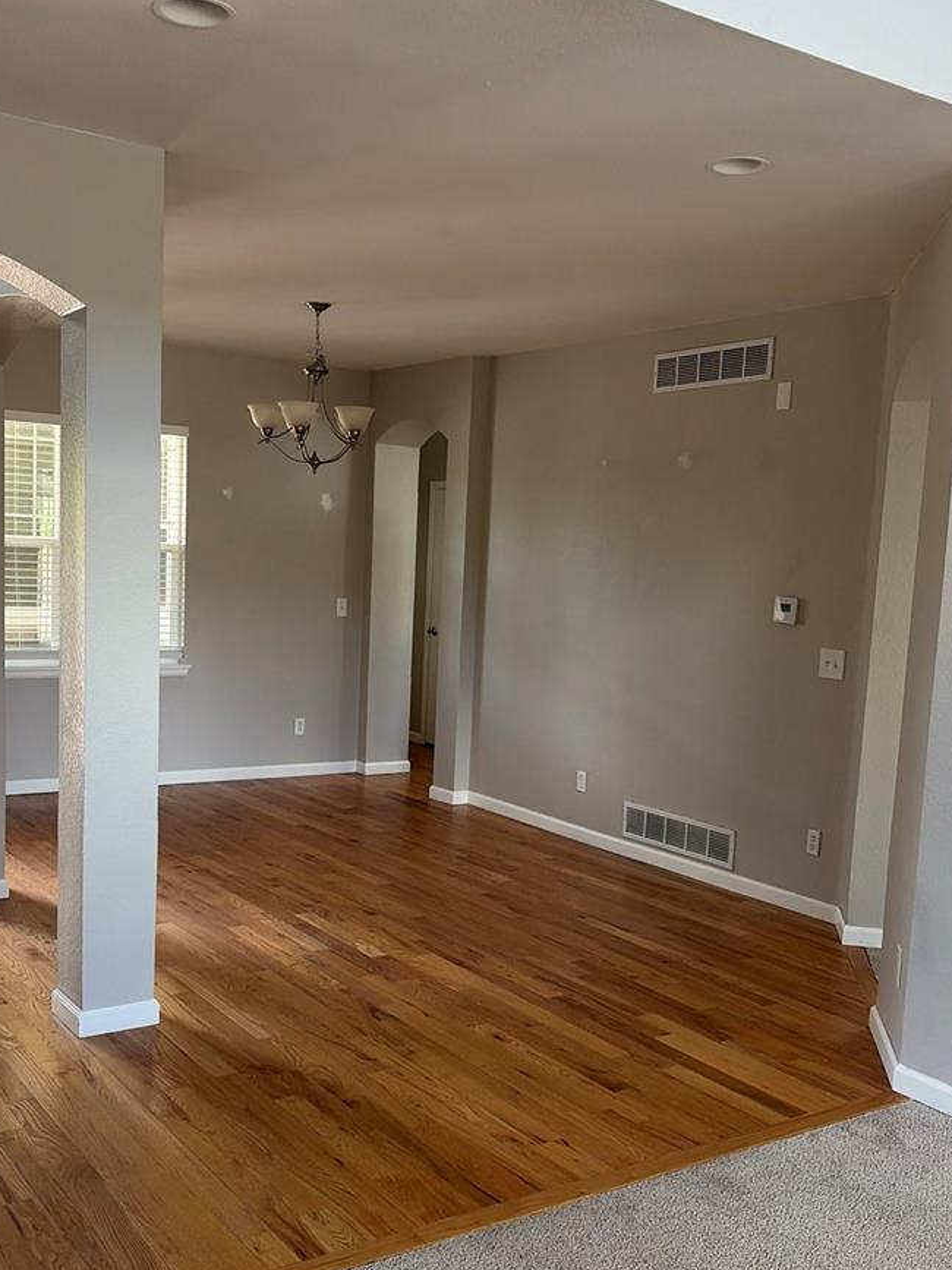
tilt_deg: -6.0
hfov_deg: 39.6
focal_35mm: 36
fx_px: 1320
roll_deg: -2.9
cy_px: 712
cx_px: 473
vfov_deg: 51.2
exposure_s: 1/117
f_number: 1.6
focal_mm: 5.96
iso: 125
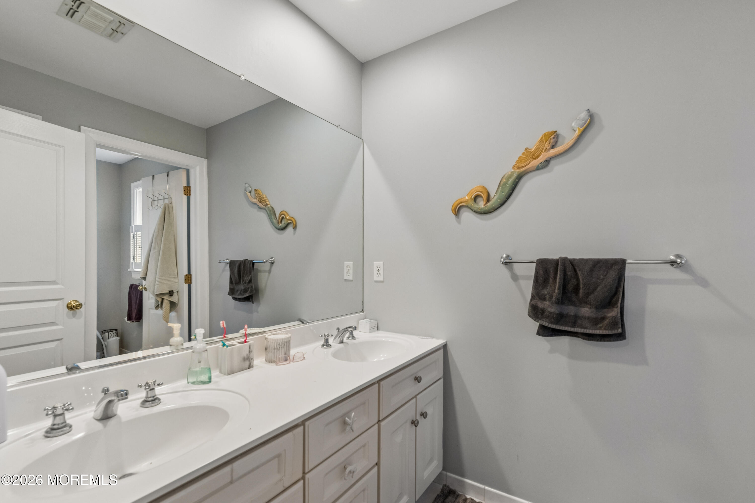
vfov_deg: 77.3
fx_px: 315
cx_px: 378
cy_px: 252
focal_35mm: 15
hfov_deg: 100.4
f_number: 7.1
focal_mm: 15
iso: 1000
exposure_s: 1/80
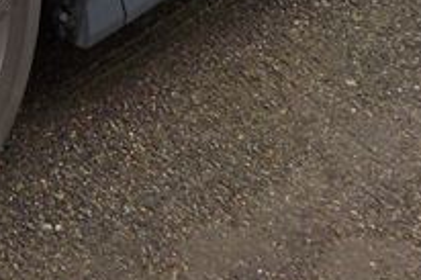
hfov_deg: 12.8
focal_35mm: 155
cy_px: -382
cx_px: -137
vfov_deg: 8.2
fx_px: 1811
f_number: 3.3
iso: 125
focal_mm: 4.1
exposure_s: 1/125
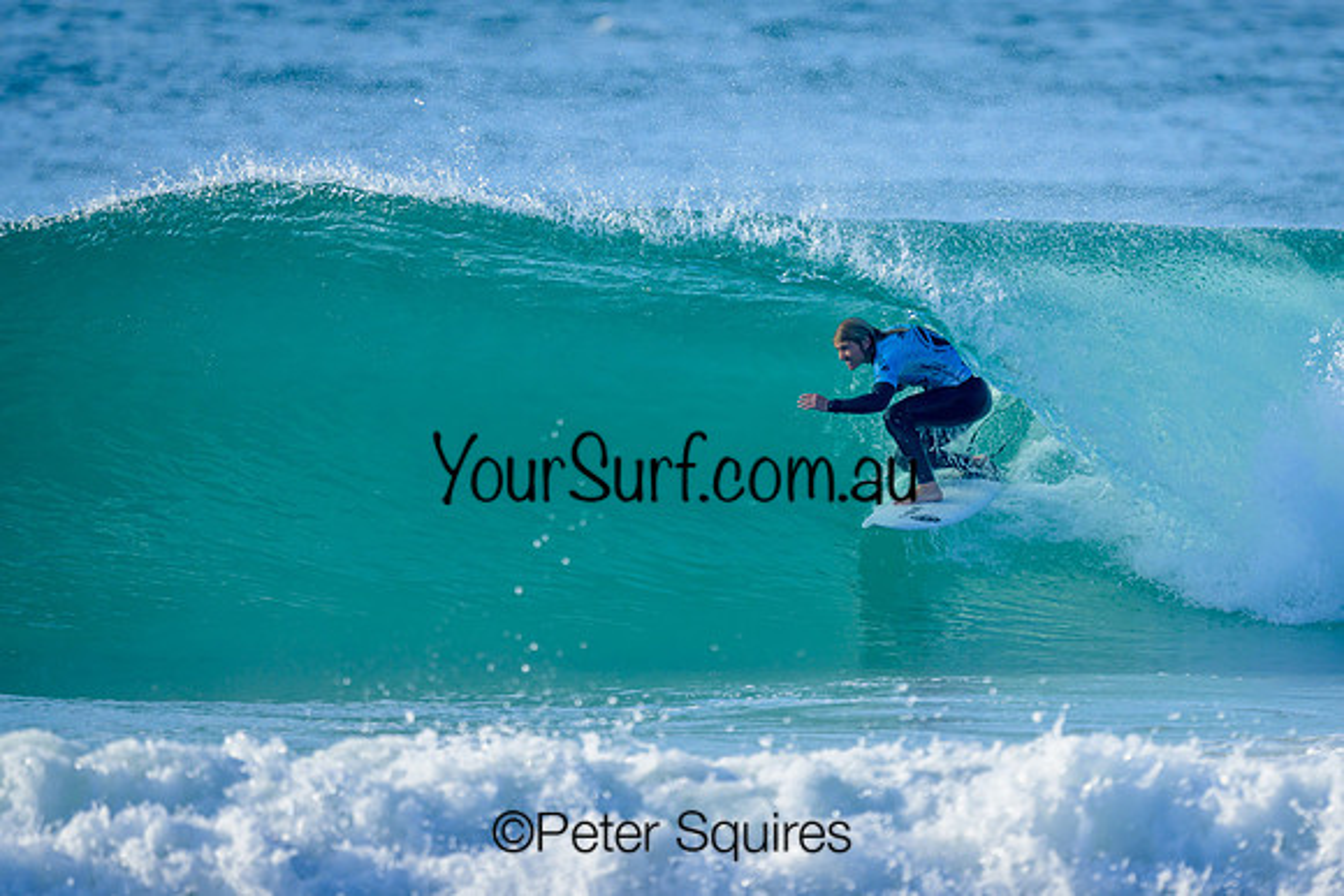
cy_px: 412
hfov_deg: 2.3
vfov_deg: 1.5
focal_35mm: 891
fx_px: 33284
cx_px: 749
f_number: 6.3
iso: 400
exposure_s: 1/2000
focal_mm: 800
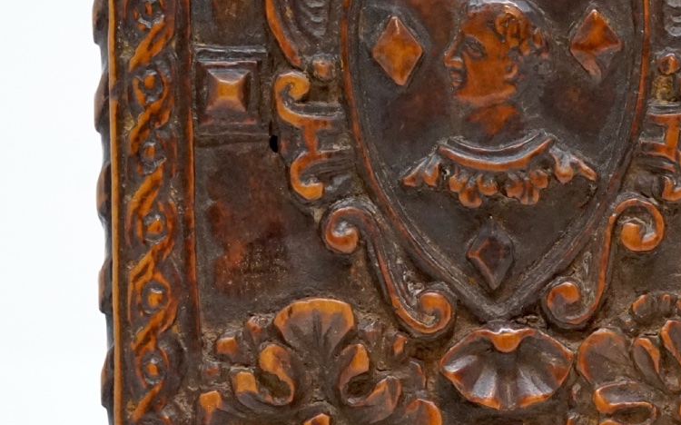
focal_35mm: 418
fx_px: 7754
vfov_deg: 3.1
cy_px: 144
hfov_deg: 5.0
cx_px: 472
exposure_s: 1/320
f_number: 6.3
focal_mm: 171
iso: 5000
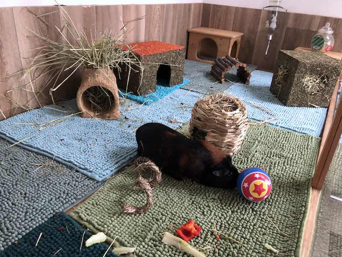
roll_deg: -4.9
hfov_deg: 63.4
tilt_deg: -29.5
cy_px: 128
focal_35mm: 28
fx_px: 277
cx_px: 171
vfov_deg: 49.7
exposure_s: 1/15
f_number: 1.8
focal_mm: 3.99
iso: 100
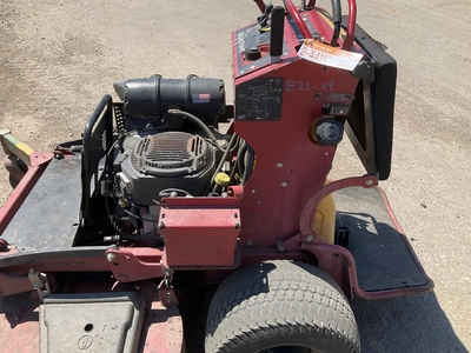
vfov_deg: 48.2
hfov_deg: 61.7
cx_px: 236
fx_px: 395
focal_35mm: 29
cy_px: 176
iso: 25
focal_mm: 3
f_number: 1.8
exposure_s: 1/962
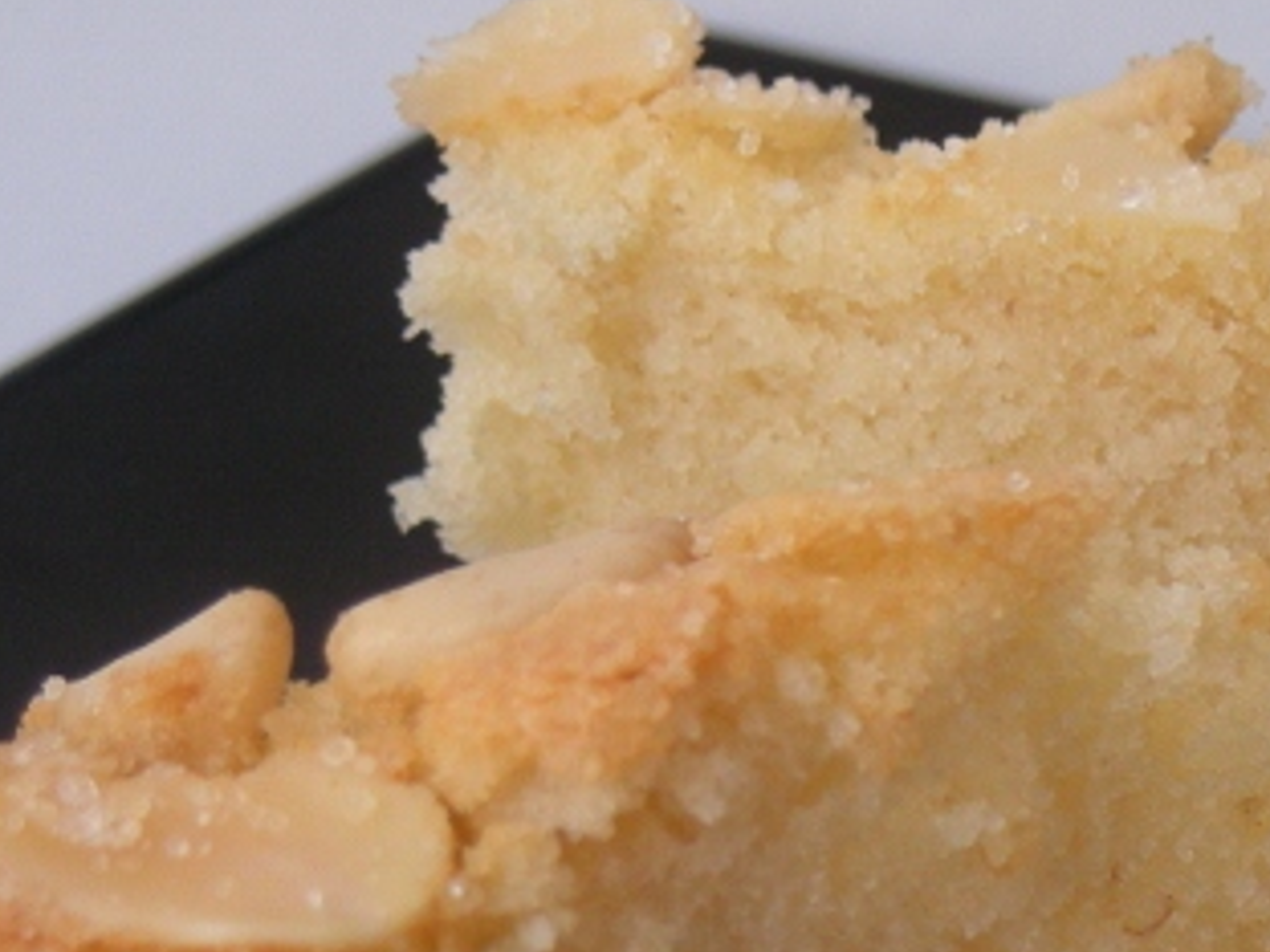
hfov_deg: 12.6
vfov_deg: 9.5
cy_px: 928
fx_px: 5723
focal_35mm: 156
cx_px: 1083
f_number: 3.9
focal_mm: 12.3
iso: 165
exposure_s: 1/60
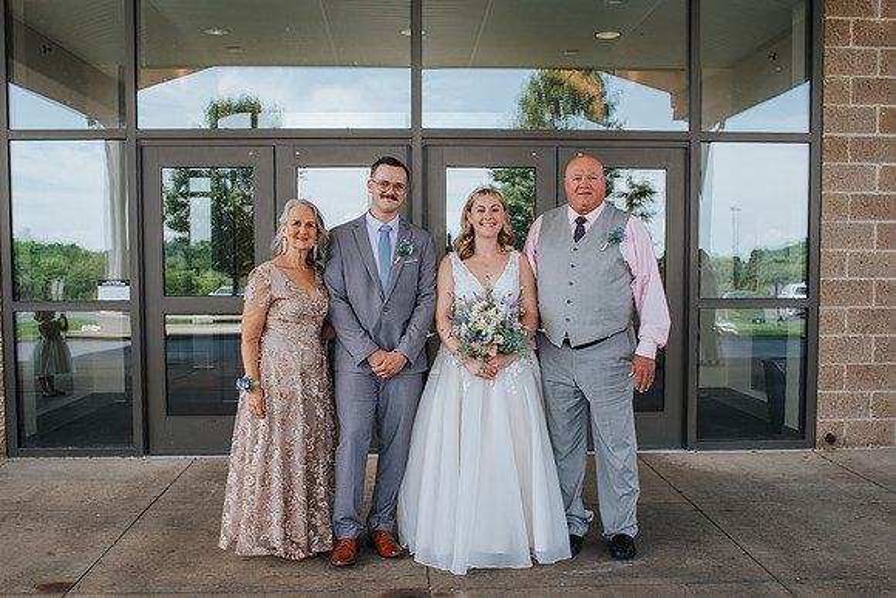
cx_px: 453
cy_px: 346
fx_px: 1027
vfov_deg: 32.4
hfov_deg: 47.1
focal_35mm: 41
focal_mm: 35
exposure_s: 1/320
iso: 180
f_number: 3.5
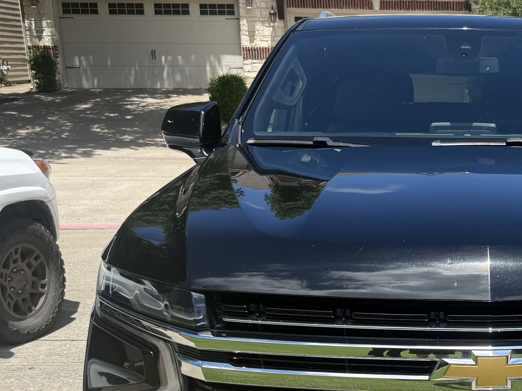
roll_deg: -0.2
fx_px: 829
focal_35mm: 55
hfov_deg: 32.6
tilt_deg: -15.4
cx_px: 502
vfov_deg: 26.1
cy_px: 307
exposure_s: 1/3145
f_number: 1.78
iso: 80
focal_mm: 6.76
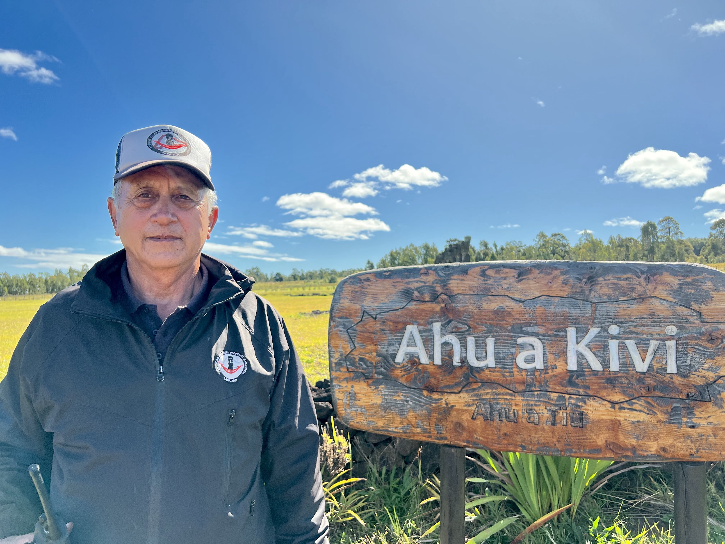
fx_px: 545
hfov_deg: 67.3
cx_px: 362
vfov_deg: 53.1
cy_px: 272
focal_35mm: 26
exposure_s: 1/2841
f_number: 1.5
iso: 50
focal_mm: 5.7
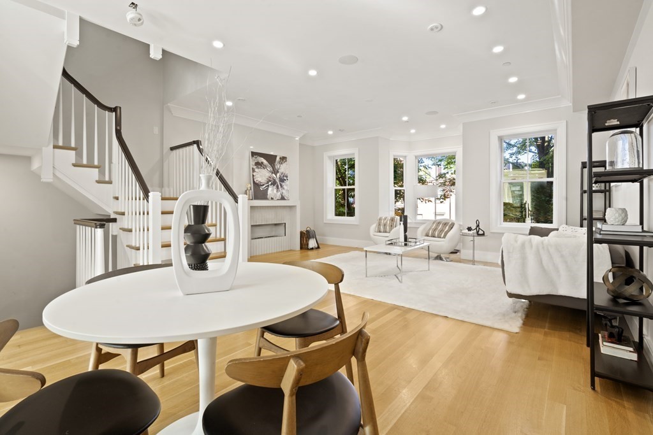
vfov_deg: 73.8
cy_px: 218
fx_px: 290
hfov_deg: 96.7
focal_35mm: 16
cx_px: 326
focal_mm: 16
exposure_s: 1.6
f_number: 11
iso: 320
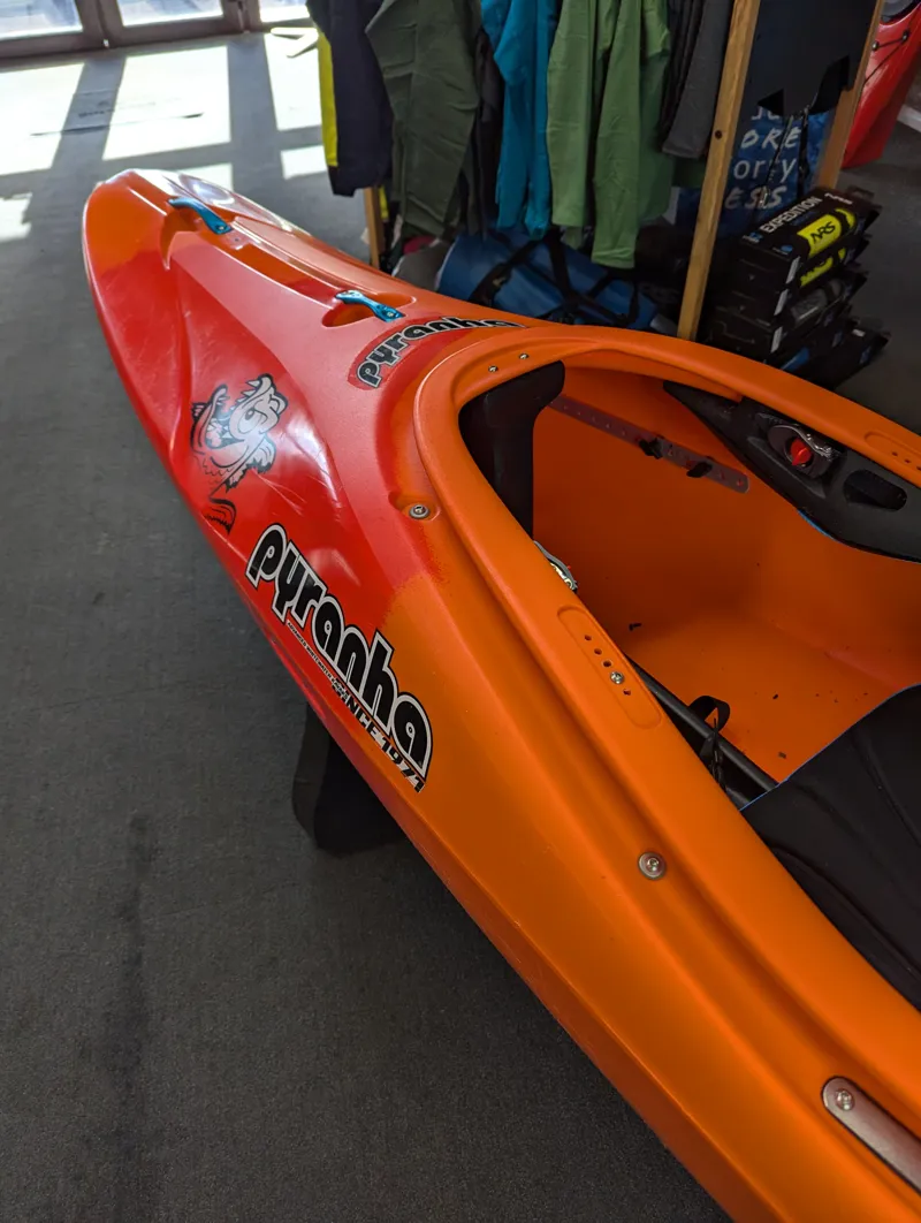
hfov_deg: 57.0
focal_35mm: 24
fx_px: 849
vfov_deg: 71.5
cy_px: 612
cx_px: 460
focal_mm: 6.81
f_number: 1.85
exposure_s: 1/193
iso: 46
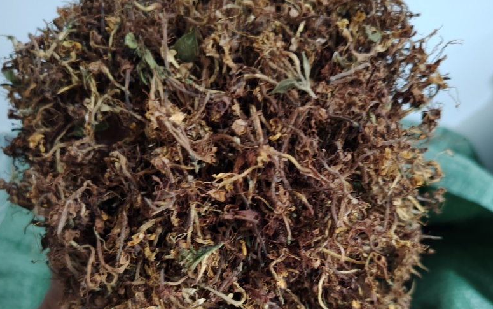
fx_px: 470
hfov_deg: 55.3
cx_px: 246
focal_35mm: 35
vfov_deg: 35.6
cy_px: 226
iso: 3203
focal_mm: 5.25
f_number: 1.75
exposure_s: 1/25
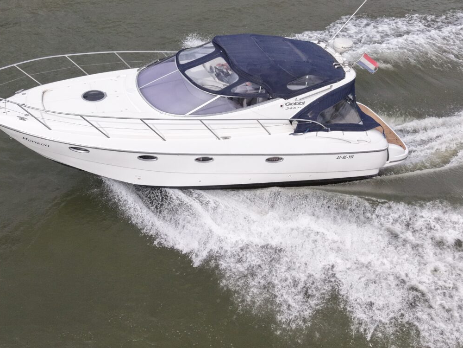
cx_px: 160
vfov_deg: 30.0
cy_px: 110
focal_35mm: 48
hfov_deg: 39.3
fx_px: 642
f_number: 1.8
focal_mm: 8.67
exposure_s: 1/640
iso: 1070
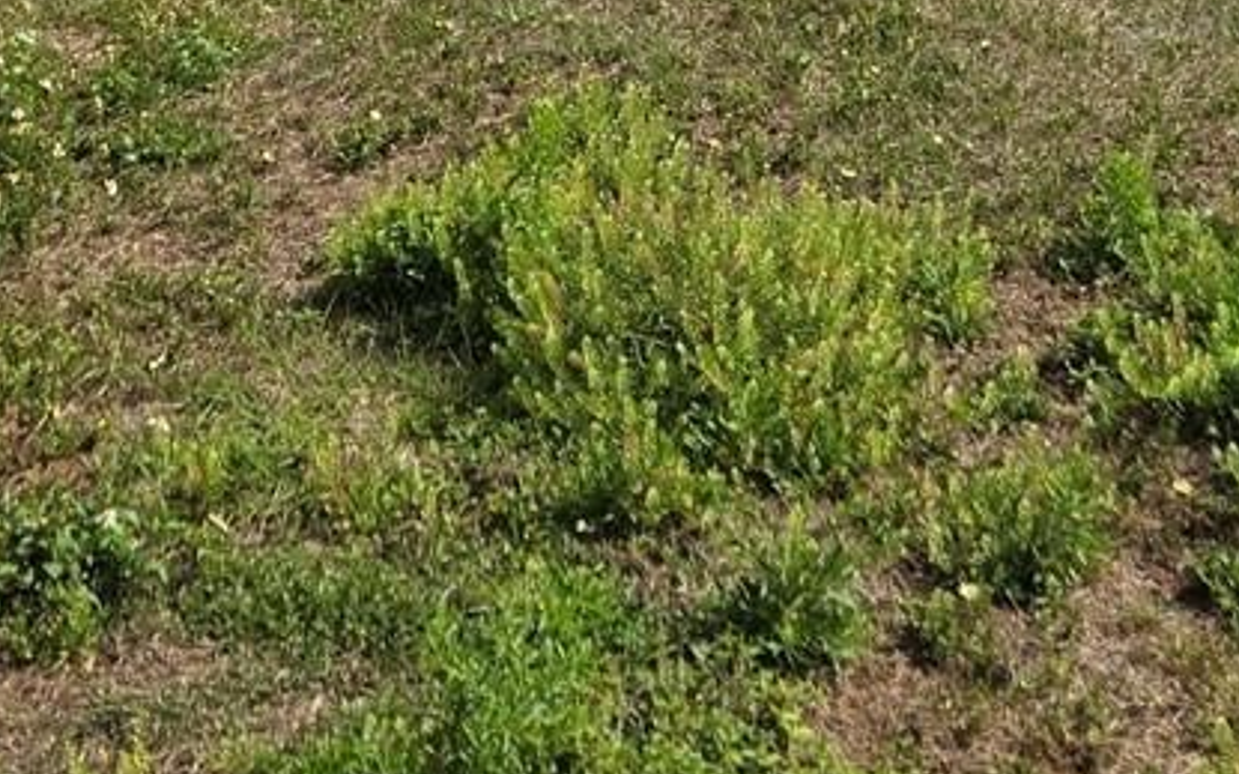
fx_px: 3173
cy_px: -801
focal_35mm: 94
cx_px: 636
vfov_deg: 12.2
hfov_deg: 22.1
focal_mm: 5.4
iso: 25
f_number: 1.8
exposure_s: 1/2308
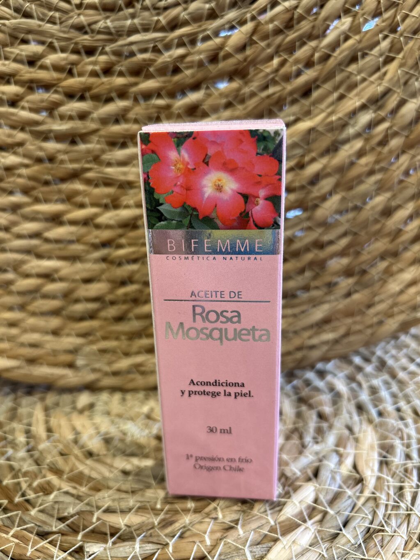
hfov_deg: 53.1
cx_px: 210
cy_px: 280
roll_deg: +2.8
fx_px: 421
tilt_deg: -20.5
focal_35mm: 26
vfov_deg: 67.3
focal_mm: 5.7
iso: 125
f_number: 1.5
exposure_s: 1/50
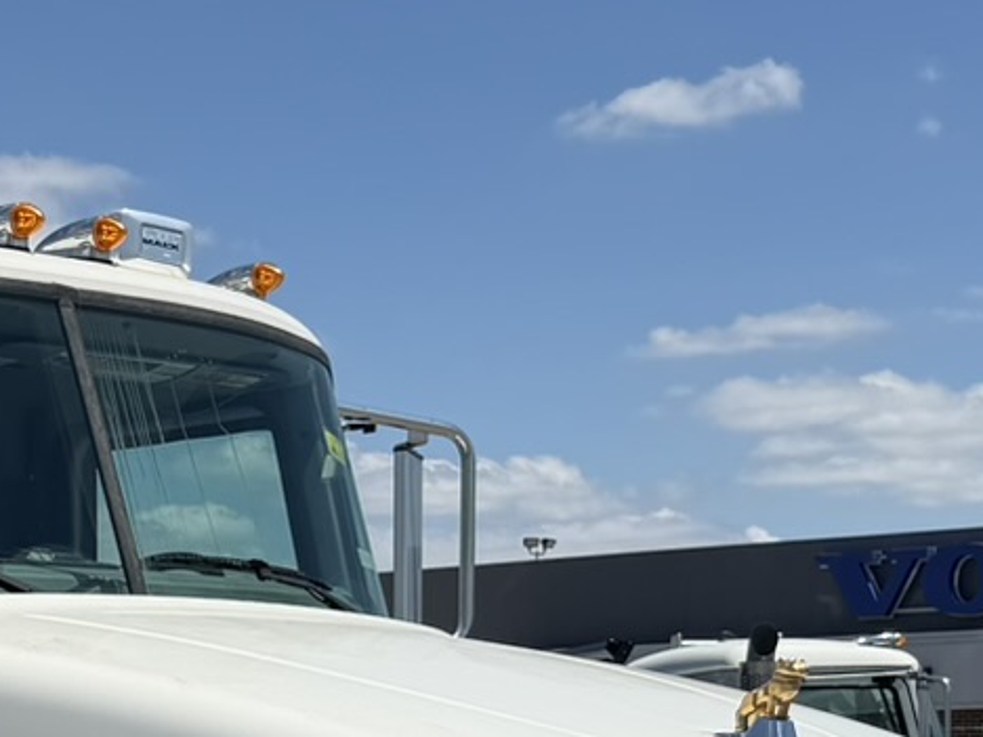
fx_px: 2982
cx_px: -200
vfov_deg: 13.6
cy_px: 928
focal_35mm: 105
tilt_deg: -2.8
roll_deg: +0.4
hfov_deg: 17.8
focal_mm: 6.76
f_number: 1.78
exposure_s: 1/6711
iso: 80
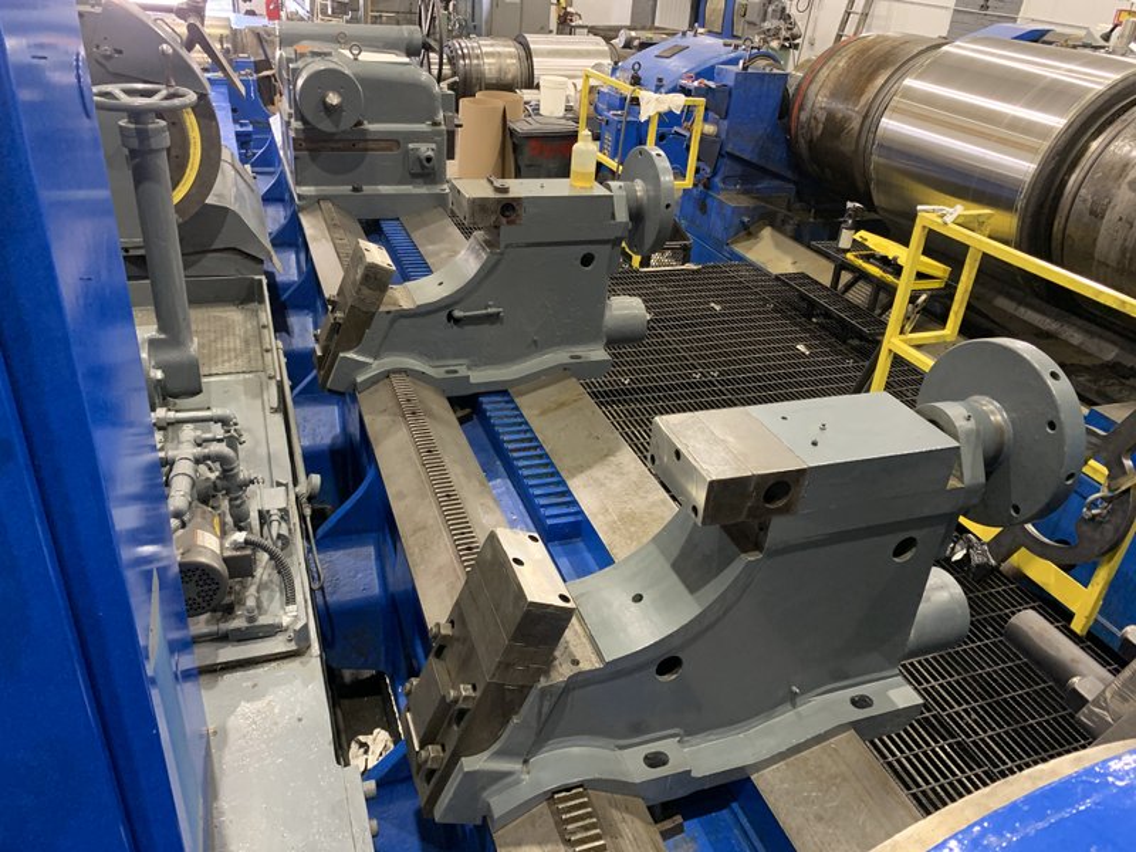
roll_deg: -4.7
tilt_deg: -28.6
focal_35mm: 26
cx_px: 568
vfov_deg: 53.1
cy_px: 426
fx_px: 853
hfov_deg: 67.3
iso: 400
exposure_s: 1/60
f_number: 1.8
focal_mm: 4.25
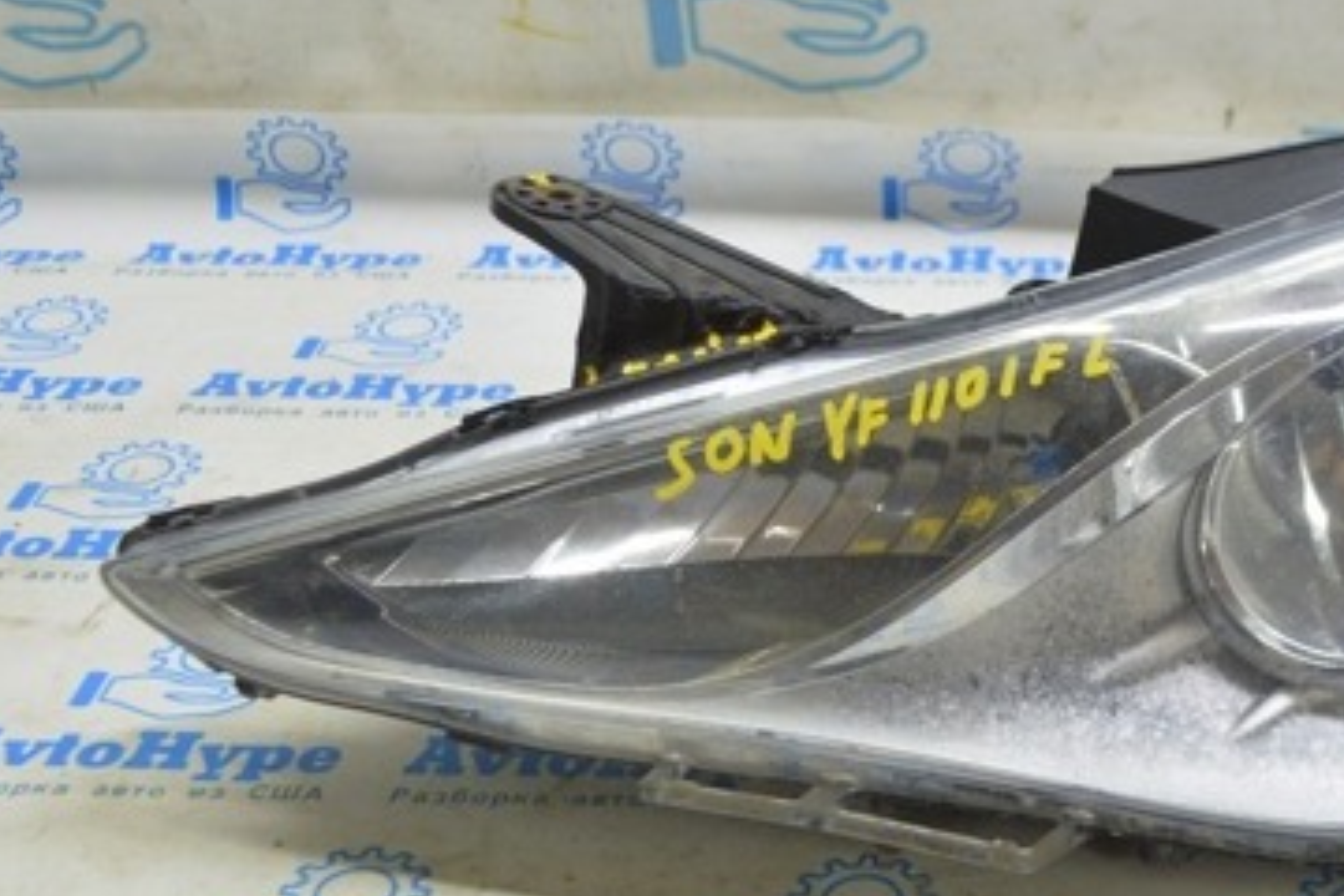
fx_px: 2684
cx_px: 1157
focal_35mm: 72
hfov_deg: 27.3
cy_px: 476
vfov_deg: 19.0
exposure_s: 1/20
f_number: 5.6
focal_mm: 27
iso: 400
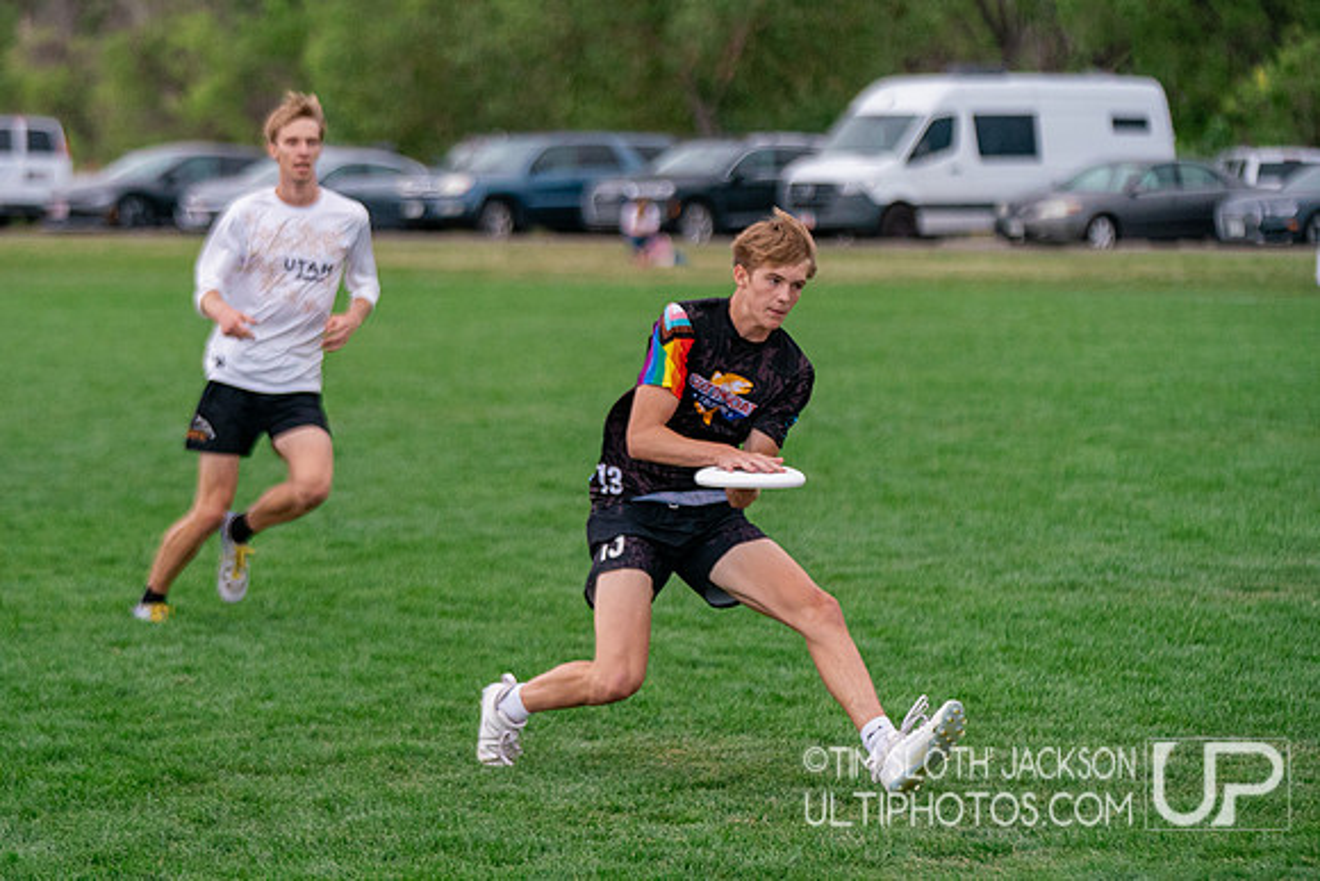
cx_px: 590
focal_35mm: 178
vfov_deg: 7.7
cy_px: 513
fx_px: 6511
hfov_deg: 11.6
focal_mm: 126
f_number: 2.8
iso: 2000
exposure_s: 1/6400
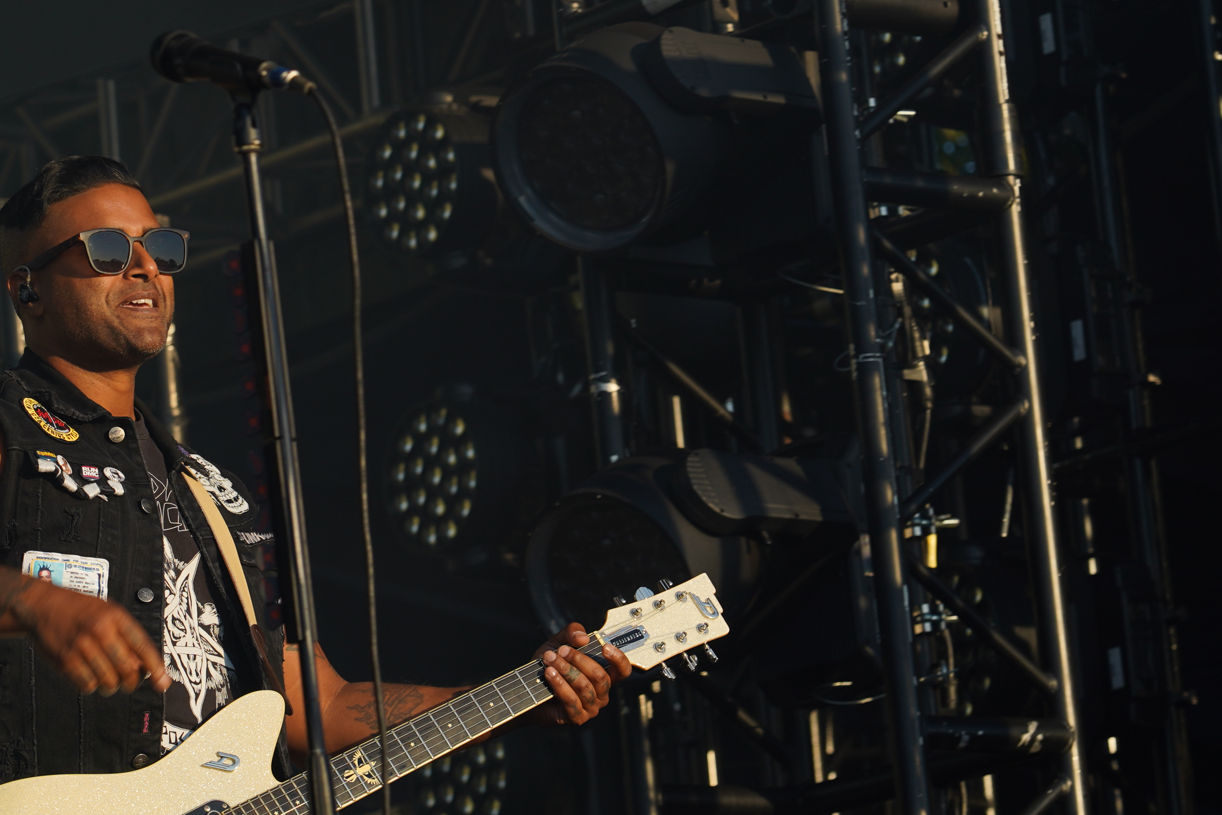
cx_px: 485
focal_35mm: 182
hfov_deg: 11.3
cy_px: 433
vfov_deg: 7.5
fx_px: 6177
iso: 100
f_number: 6.3
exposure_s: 1/320
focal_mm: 105
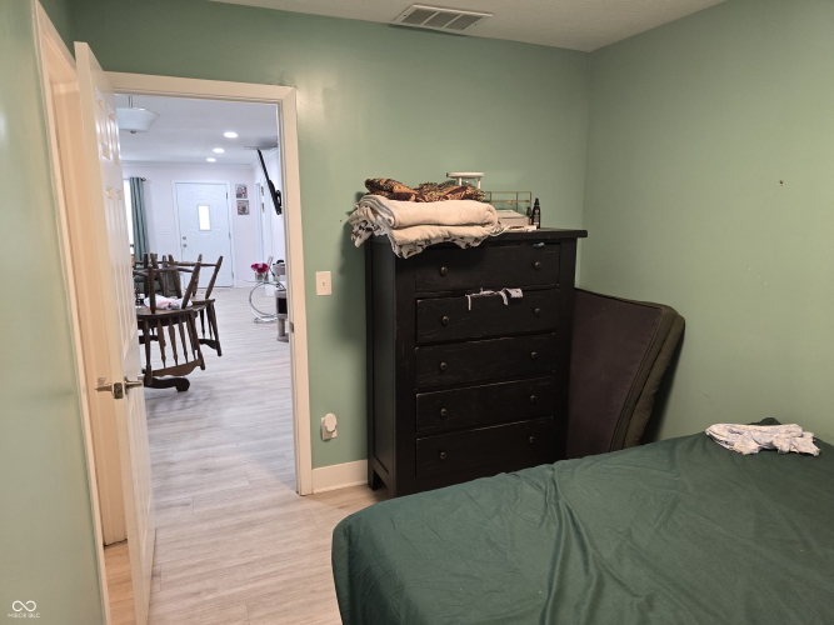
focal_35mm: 23
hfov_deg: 73.9
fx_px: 554
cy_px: 312
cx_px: 417
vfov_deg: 58.9
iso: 500
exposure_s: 1/120
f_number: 1.7
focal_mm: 6.3
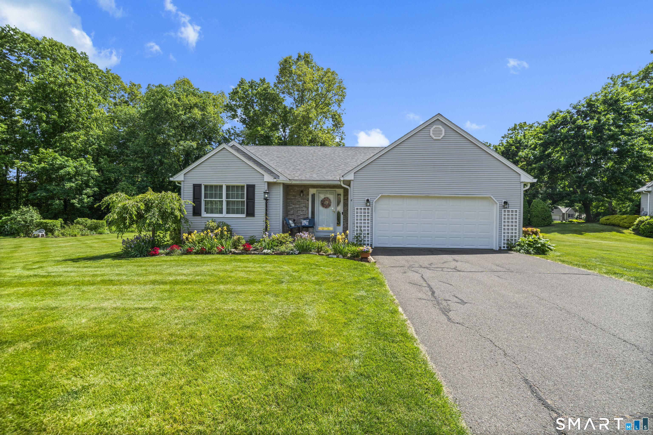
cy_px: 218
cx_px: 326
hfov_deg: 100.4
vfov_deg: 77.3
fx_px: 272
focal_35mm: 15
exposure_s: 1/800
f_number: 7.1
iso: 400
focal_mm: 15
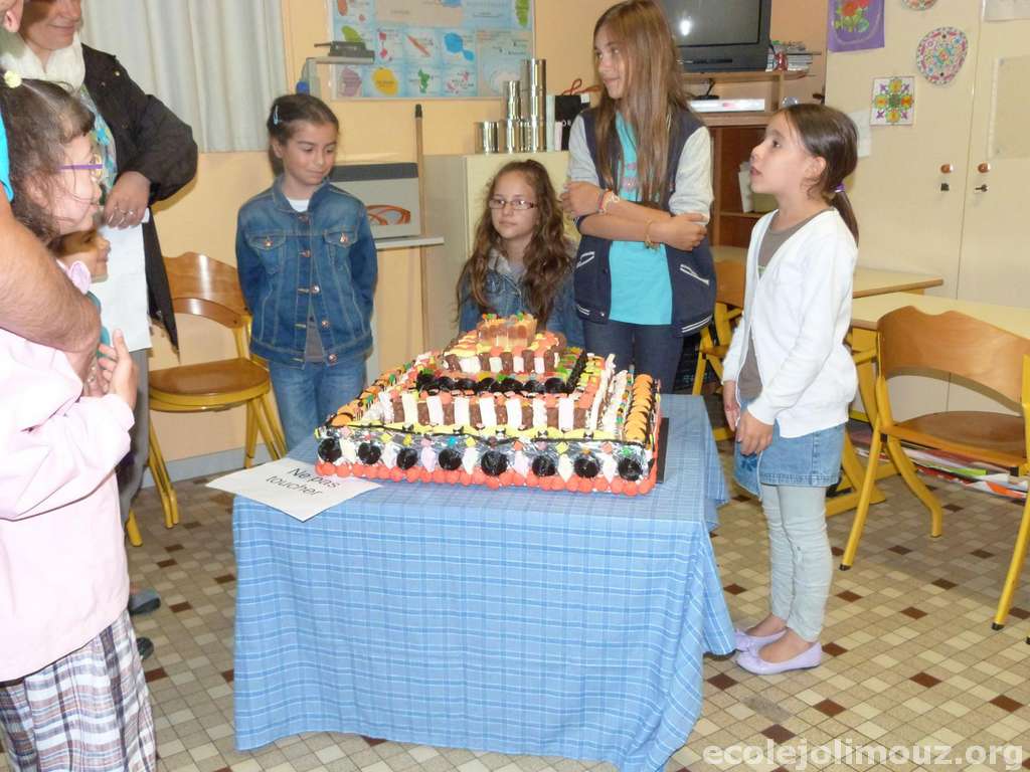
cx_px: 515
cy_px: 386
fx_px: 982
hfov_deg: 55.4
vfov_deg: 42.9
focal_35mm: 33
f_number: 3
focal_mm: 5.8
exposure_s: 1/60
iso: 400
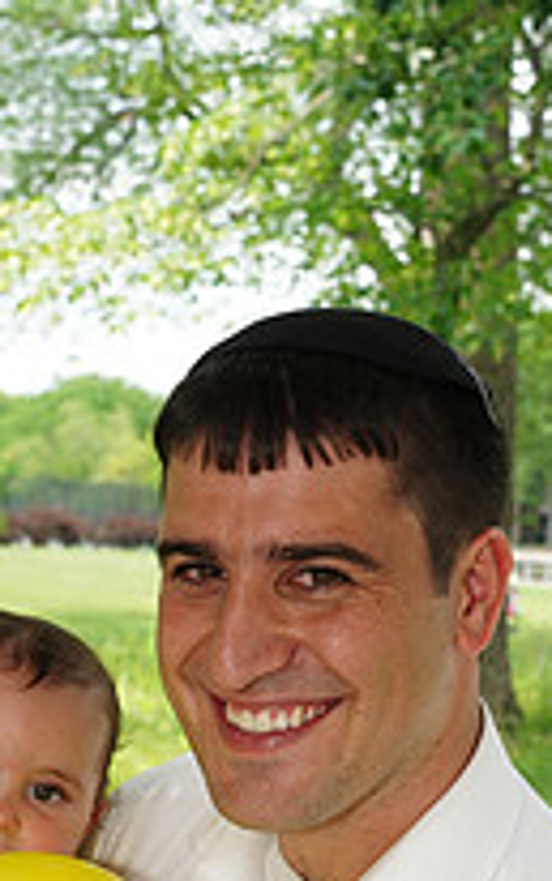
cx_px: 158
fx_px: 1875
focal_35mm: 78
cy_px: 736
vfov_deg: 25.9
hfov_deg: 16.7
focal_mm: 35
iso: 250
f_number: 7.1
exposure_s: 1/200
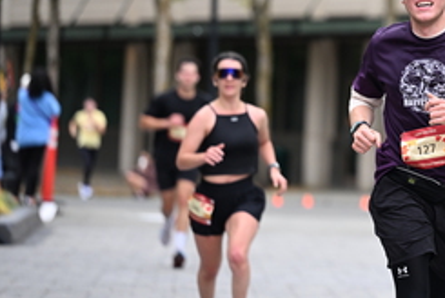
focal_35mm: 325
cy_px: 52
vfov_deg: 4.2
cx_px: 449
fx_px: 4022
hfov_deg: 6.3
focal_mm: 145
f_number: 2.8
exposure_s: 1/2000
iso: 640
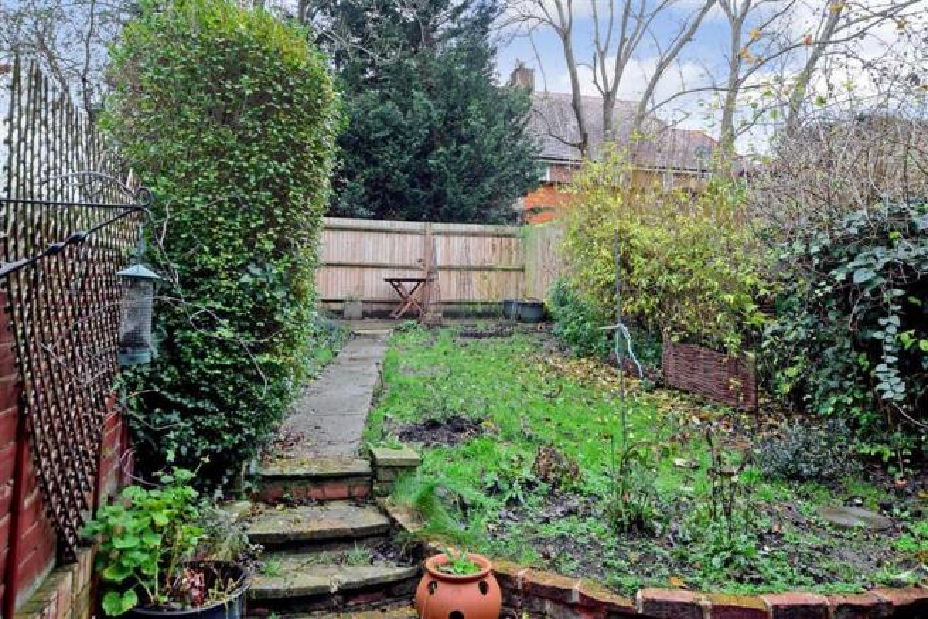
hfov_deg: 70.5
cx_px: 464
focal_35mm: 26
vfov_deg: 50.4
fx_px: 657
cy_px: 310
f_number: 6.3
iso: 400
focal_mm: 17
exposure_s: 1/60
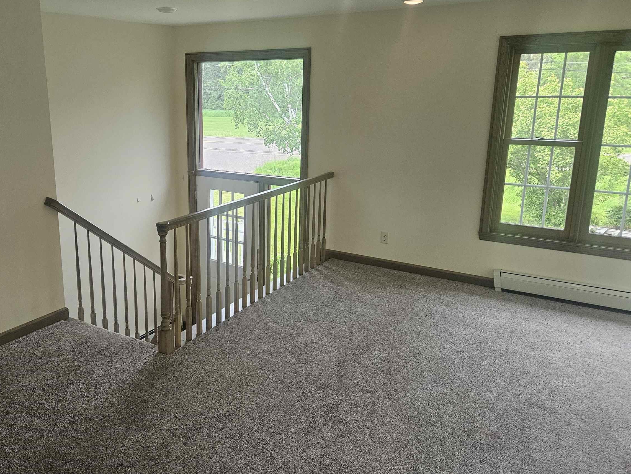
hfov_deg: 57.5
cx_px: 227
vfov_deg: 45.4
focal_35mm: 31
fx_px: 565
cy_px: 224
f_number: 1.8
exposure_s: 1/170
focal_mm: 5.4
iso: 320
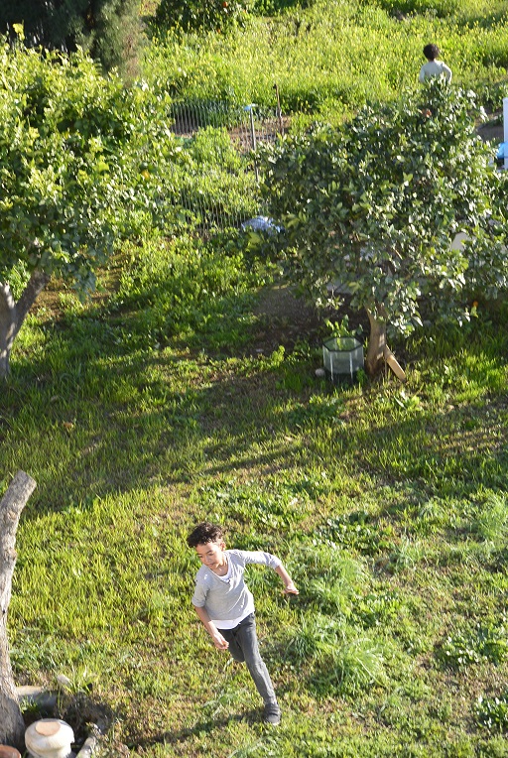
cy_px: 379
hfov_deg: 16.9
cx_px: 254
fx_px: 1708
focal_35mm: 81
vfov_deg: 25.0
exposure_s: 1/200
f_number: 3.8
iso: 100
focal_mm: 30
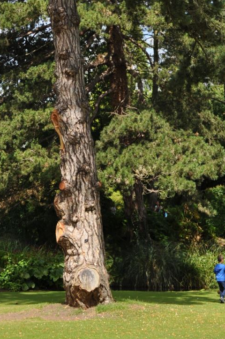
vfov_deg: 19.9
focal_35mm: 97
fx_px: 912
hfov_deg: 14.1
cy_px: -57
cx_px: 94
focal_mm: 22
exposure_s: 1/400
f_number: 10
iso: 200
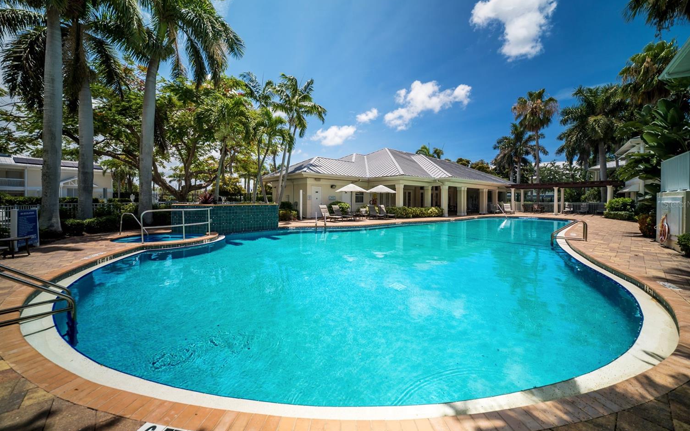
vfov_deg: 82.8
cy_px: 204
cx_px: 337
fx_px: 244
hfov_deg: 109.3
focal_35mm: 13
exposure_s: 1/250
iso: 400
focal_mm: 12
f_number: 2.8
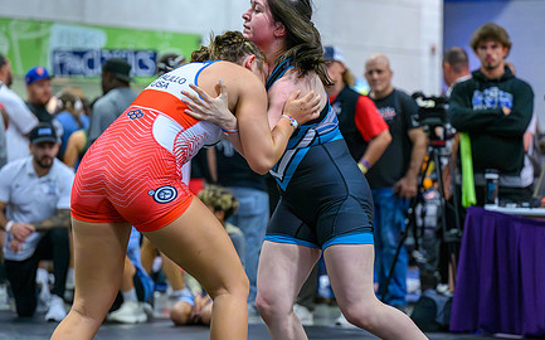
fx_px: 2360
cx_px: 315
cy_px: 220
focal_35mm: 159
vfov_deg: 8.2
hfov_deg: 13.2
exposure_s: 1/800
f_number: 2.8
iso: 16000
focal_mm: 96
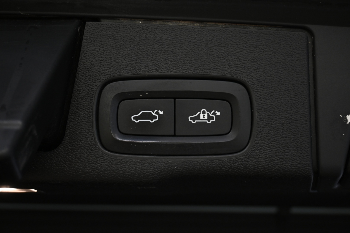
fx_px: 474
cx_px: 175
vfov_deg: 27.7
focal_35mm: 49
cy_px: 116
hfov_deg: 40.5
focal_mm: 32.5
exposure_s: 1/50
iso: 640
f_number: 5
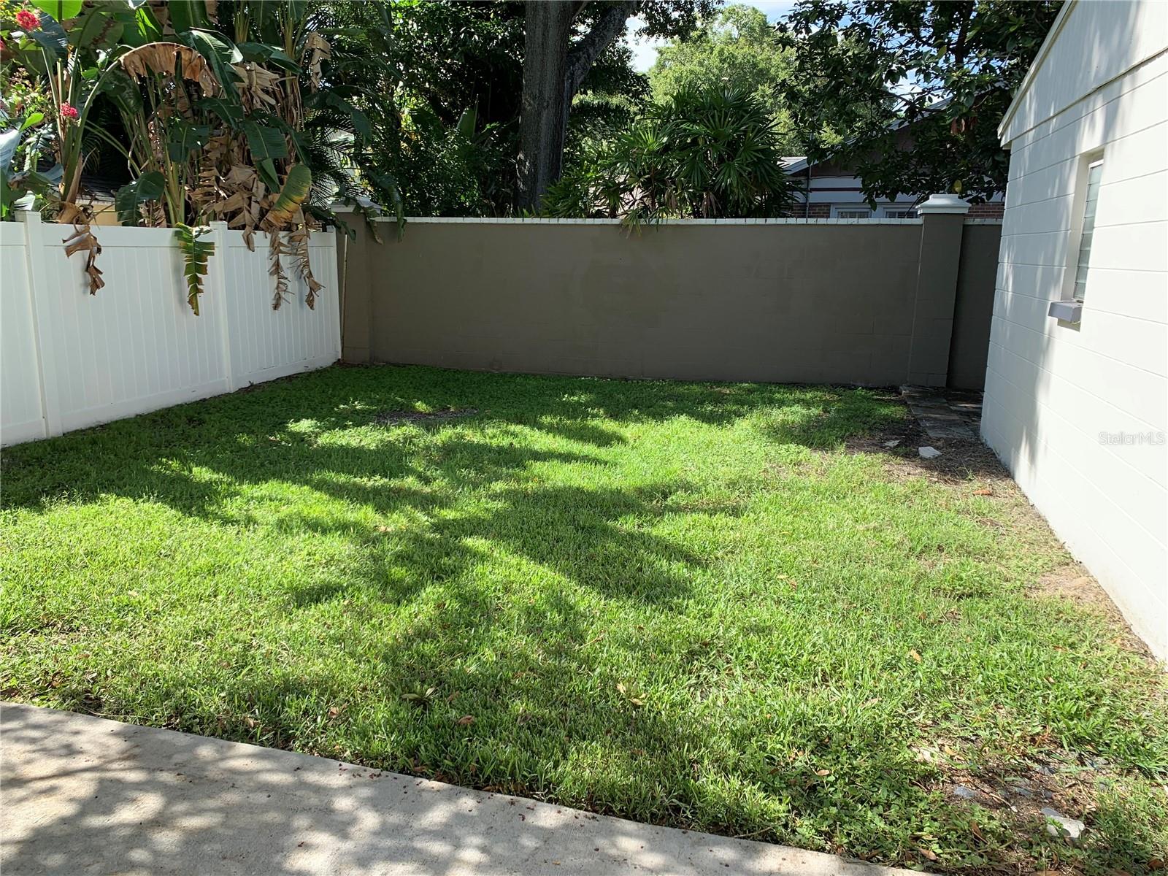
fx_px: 877
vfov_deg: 53.1
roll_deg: -0.7
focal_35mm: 26
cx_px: 584
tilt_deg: -10.0
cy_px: 438
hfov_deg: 67.3
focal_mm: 4.25
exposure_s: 1/597
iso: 25
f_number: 1.8
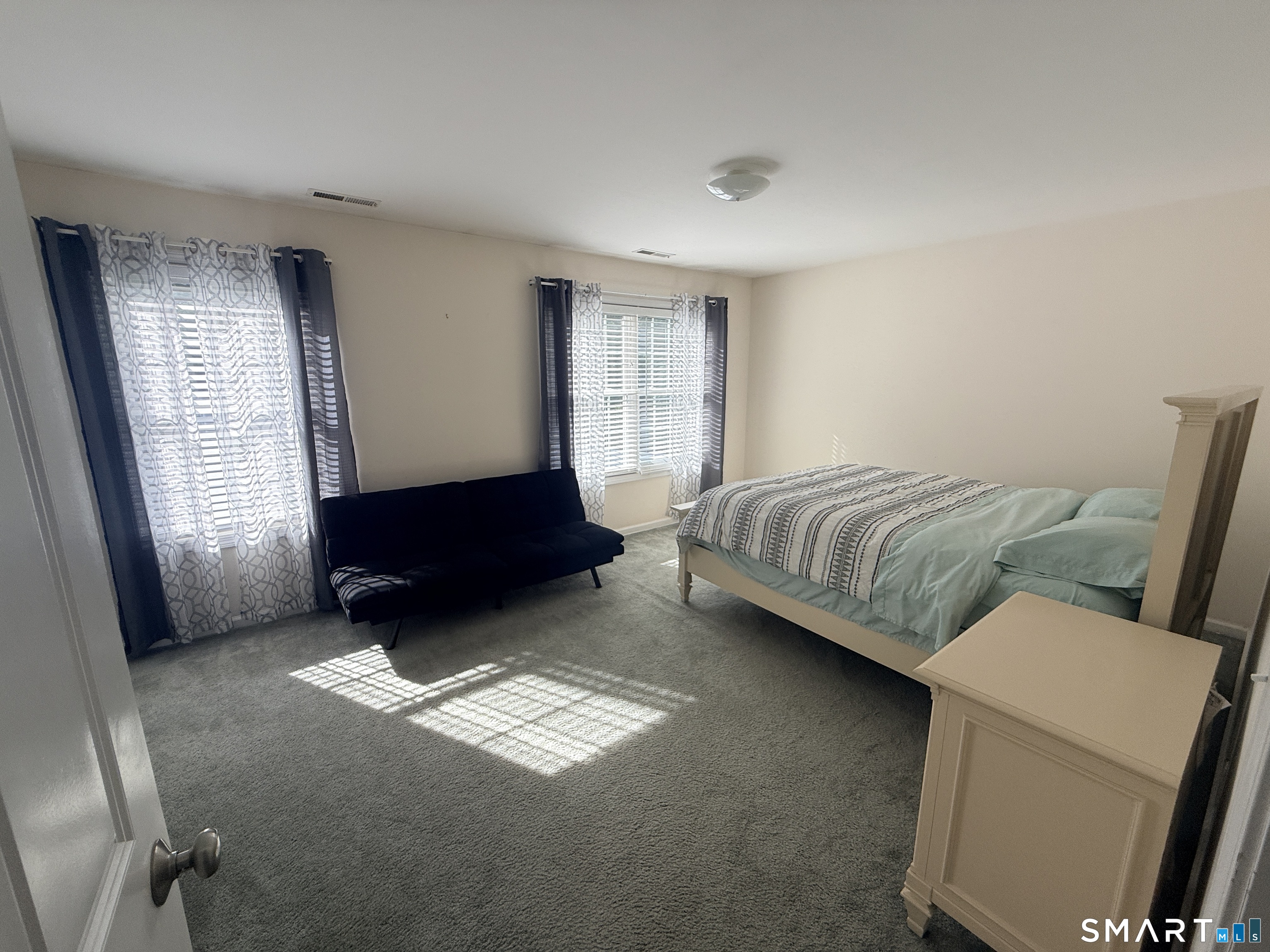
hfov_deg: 102.1
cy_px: 476
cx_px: 635
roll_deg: +0.0
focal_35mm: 14
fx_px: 514
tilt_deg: -11.5
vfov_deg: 85.7
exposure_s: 1/124
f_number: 2.2
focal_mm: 2.22
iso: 64
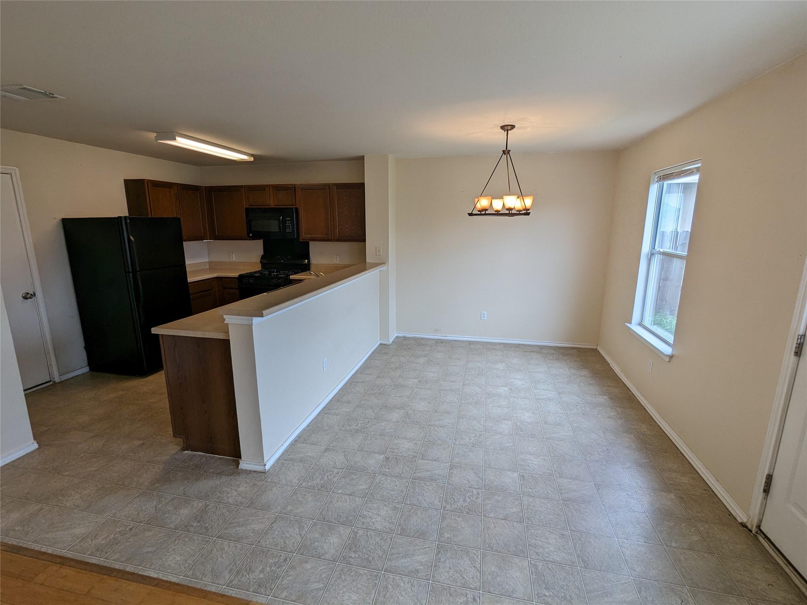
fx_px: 373
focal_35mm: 16
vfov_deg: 78.1
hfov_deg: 94.5
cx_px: 404
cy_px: 302
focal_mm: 2.35
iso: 85
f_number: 2.2
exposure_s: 1/120
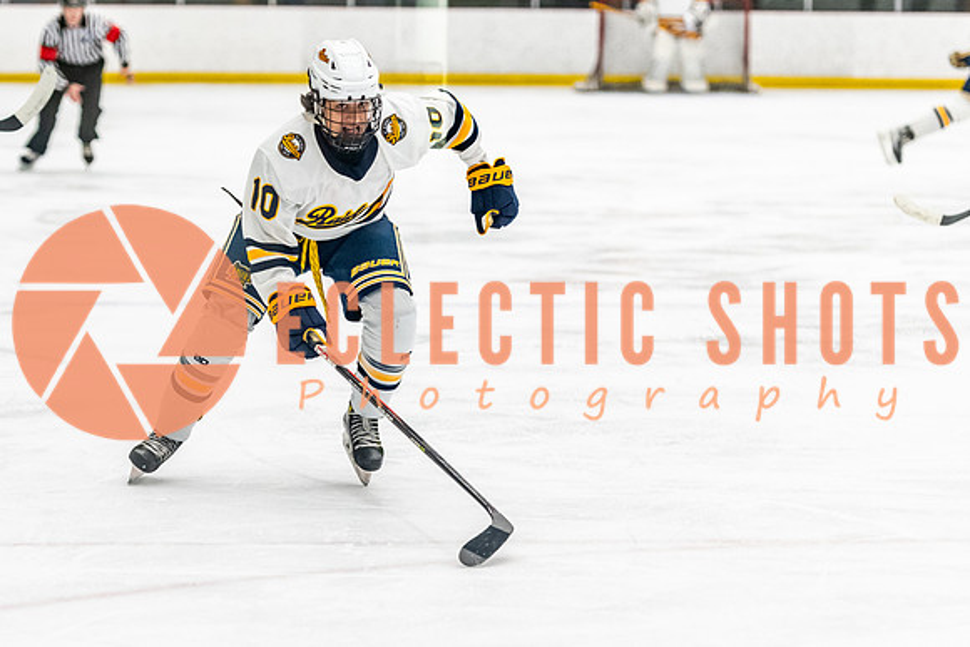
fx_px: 4436
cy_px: 355
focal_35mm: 165
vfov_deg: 8.3
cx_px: 406
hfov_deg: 12.5
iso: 3200
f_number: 2.8
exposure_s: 1/800
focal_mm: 105
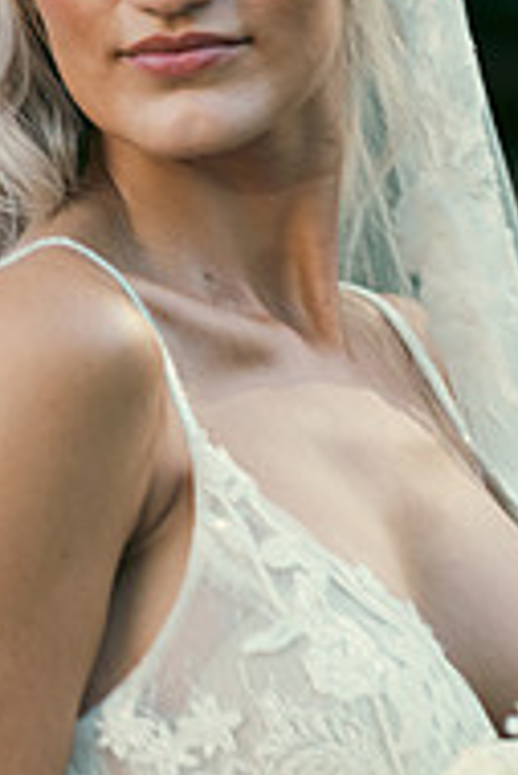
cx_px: 228
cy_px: 400
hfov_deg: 3.8
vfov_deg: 5.6
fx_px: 7906
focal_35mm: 367
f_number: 3.5
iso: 160
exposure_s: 1/200
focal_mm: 155
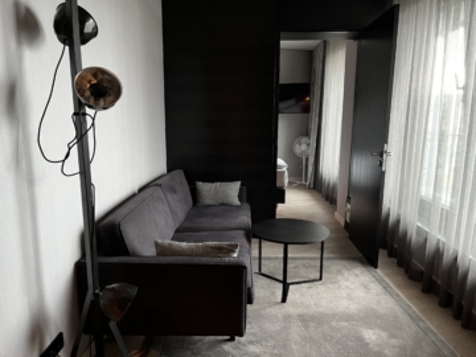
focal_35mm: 26
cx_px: 238
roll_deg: +0.2
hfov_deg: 67.3
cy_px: 178
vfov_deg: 53.1
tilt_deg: -10.4
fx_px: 358
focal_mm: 5.1
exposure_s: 1/50
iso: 250
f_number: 1.6
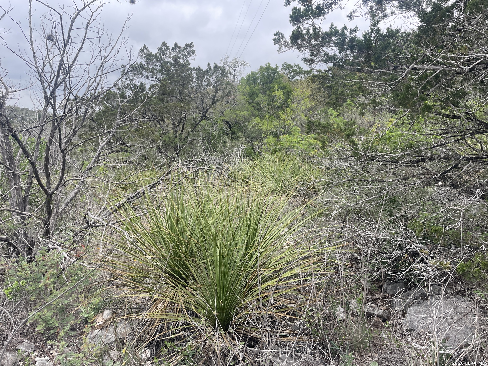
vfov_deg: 53.1
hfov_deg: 67.3
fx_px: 367
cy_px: 183
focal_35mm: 26
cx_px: 244
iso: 32
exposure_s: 1/629
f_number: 1.6
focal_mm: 4.2
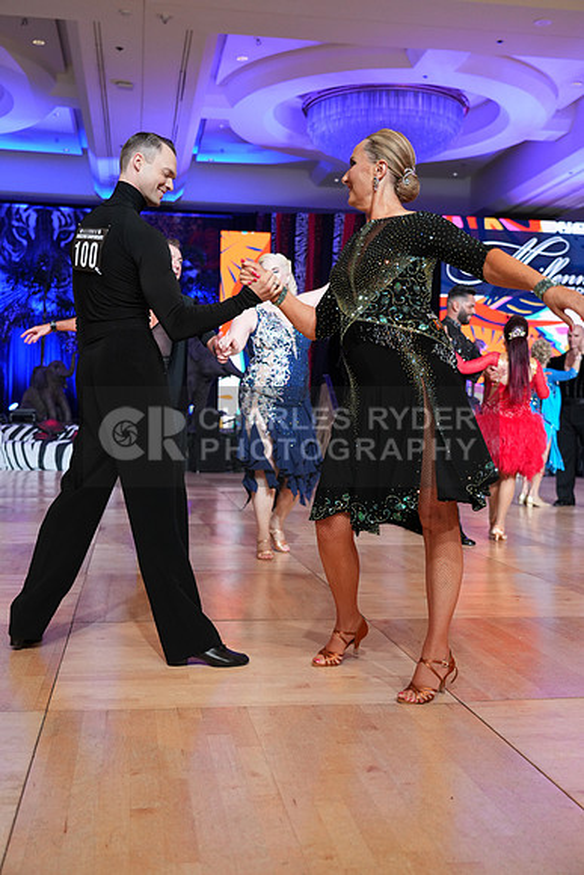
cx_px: 292
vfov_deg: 50.7
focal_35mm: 38
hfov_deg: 35.1
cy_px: 438
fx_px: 924
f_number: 4
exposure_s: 1/200
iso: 2000
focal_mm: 38
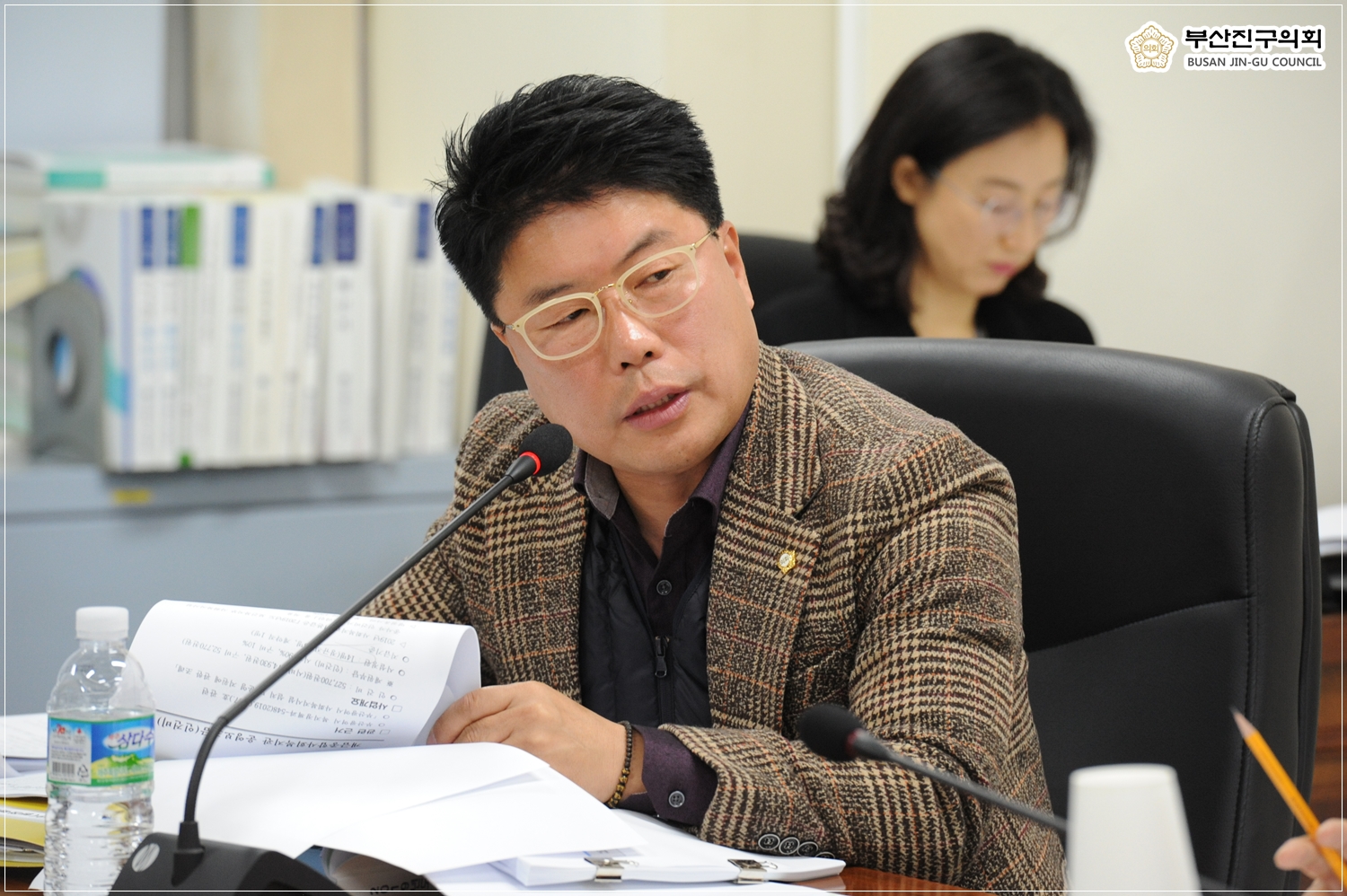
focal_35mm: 200
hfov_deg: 10.3
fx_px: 7478
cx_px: 674
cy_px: 448
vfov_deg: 6.9
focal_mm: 200
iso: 2500
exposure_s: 1/80
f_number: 7.1
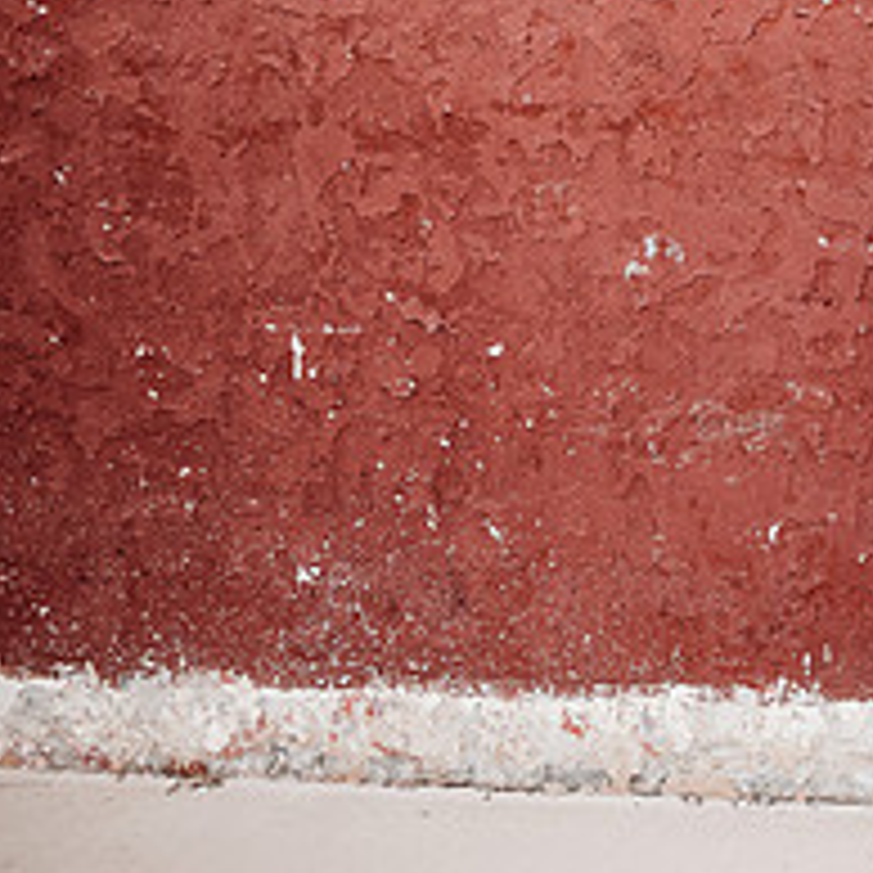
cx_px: 1296
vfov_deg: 27.2
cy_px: 88
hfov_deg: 23.0
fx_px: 1740
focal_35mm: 61
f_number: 2.8
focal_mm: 24
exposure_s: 1/640
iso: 250
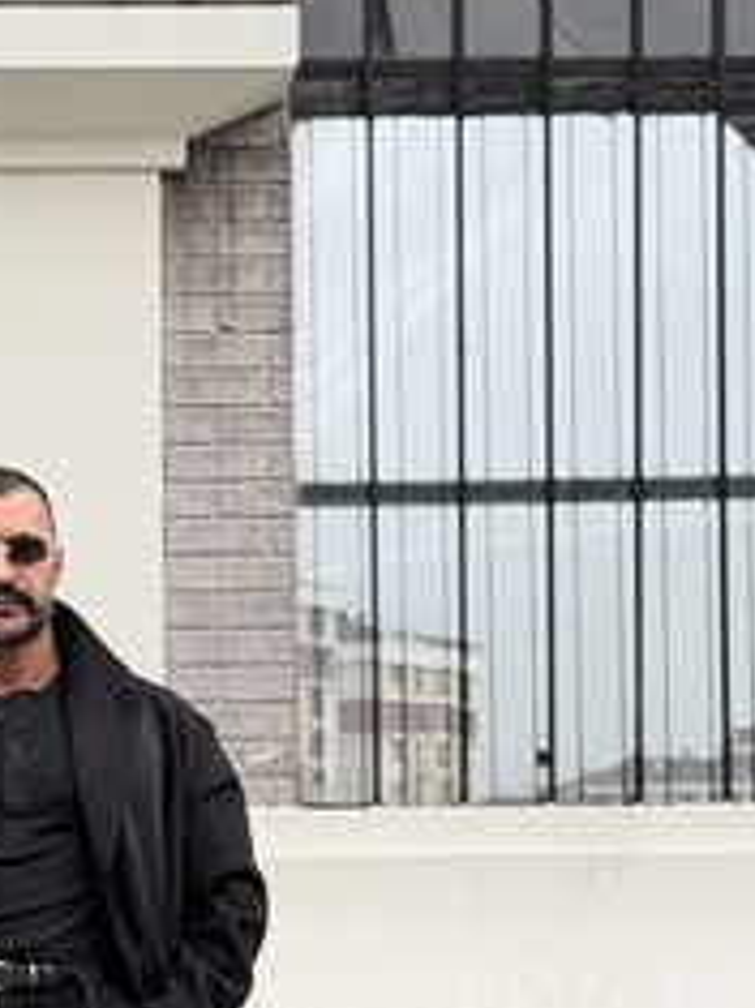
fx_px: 3173
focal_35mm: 109
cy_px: 813
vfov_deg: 17.9
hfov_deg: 13.4
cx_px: 73
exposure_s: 1/121
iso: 80
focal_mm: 6.76
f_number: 1.78
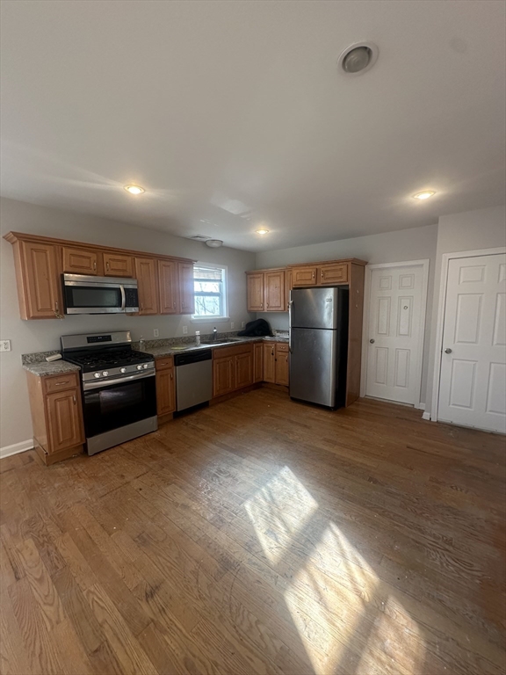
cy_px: 338
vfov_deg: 102.1
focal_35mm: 14
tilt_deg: -6.4
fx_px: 273
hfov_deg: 85.7
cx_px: 253
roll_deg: -0.3
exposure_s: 1/120
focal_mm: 2.22
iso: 125
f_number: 2.2
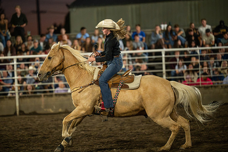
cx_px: 107
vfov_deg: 6.5
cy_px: 71
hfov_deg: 9.7
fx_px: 1344
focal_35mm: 212
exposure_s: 1/640
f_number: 2.8
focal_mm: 200
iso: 3200
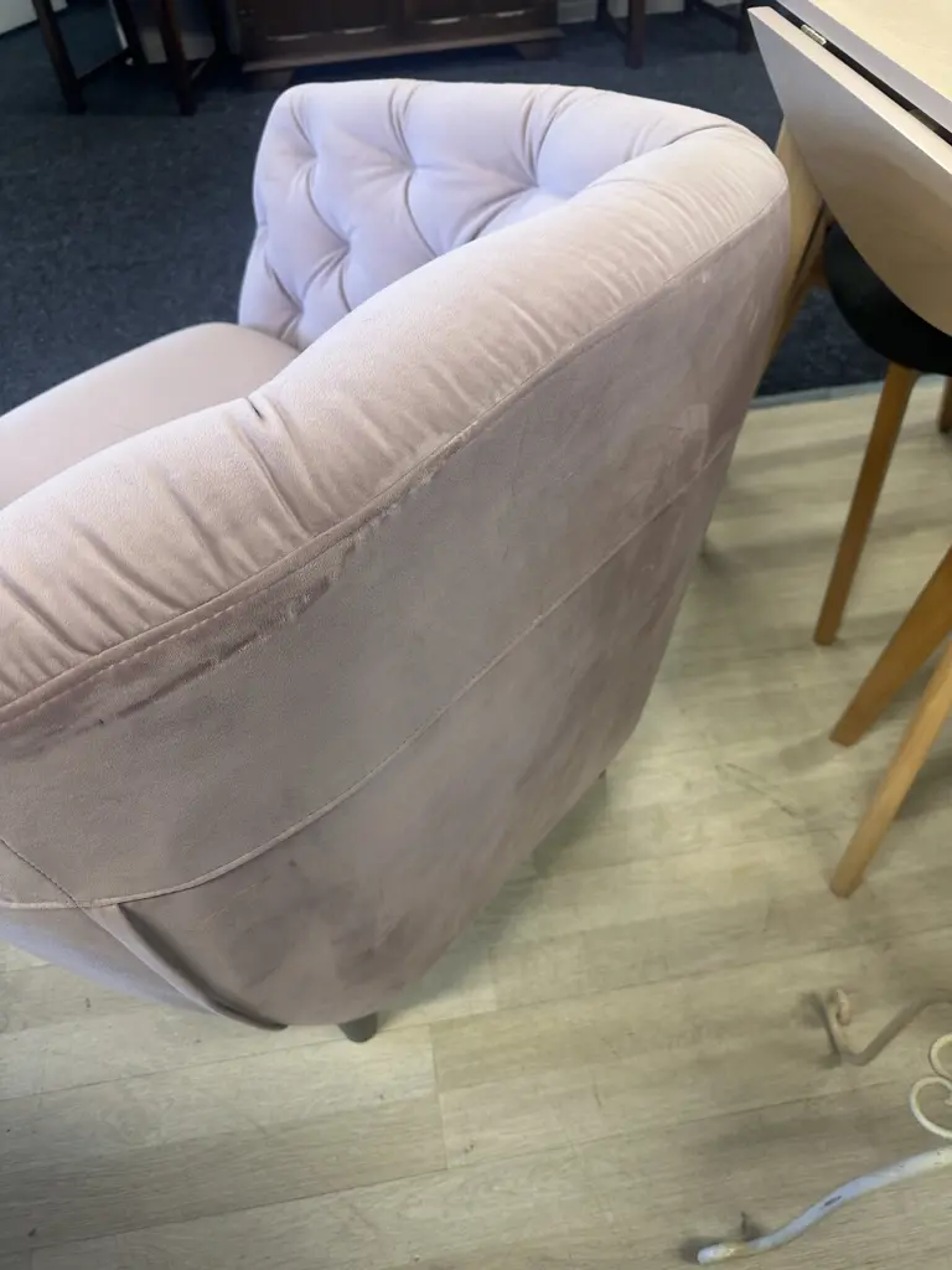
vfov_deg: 71.6
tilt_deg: -46.4
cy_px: 635
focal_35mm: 24
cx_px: 476
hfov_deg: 56.8
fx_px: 880
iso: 125
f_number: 1.78
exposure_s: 1/50
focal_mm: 6.86
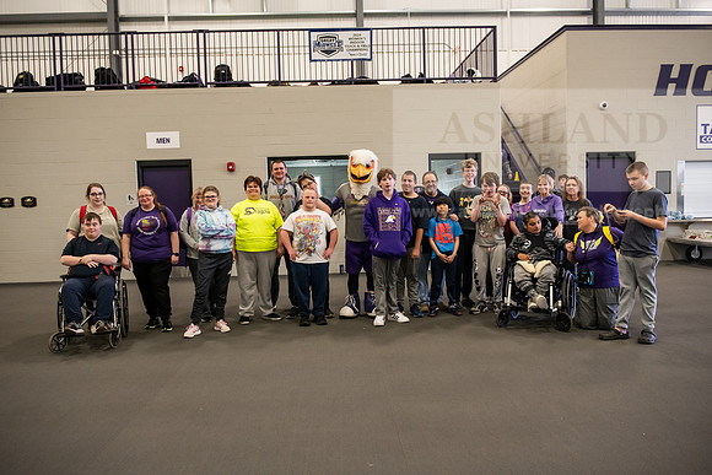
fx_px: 574
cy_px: 238
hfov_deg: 63.6
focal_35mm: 29
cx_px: 356
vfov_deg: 45.0
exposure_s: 1/200
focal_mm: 29
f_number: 3.5
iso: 3200
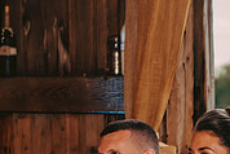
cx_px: 99
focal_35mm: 244
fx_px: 1560
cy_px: 215
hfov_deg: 8.4
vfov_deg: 5.6
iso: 800
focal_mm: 75
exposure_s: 1/200
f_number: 2.8
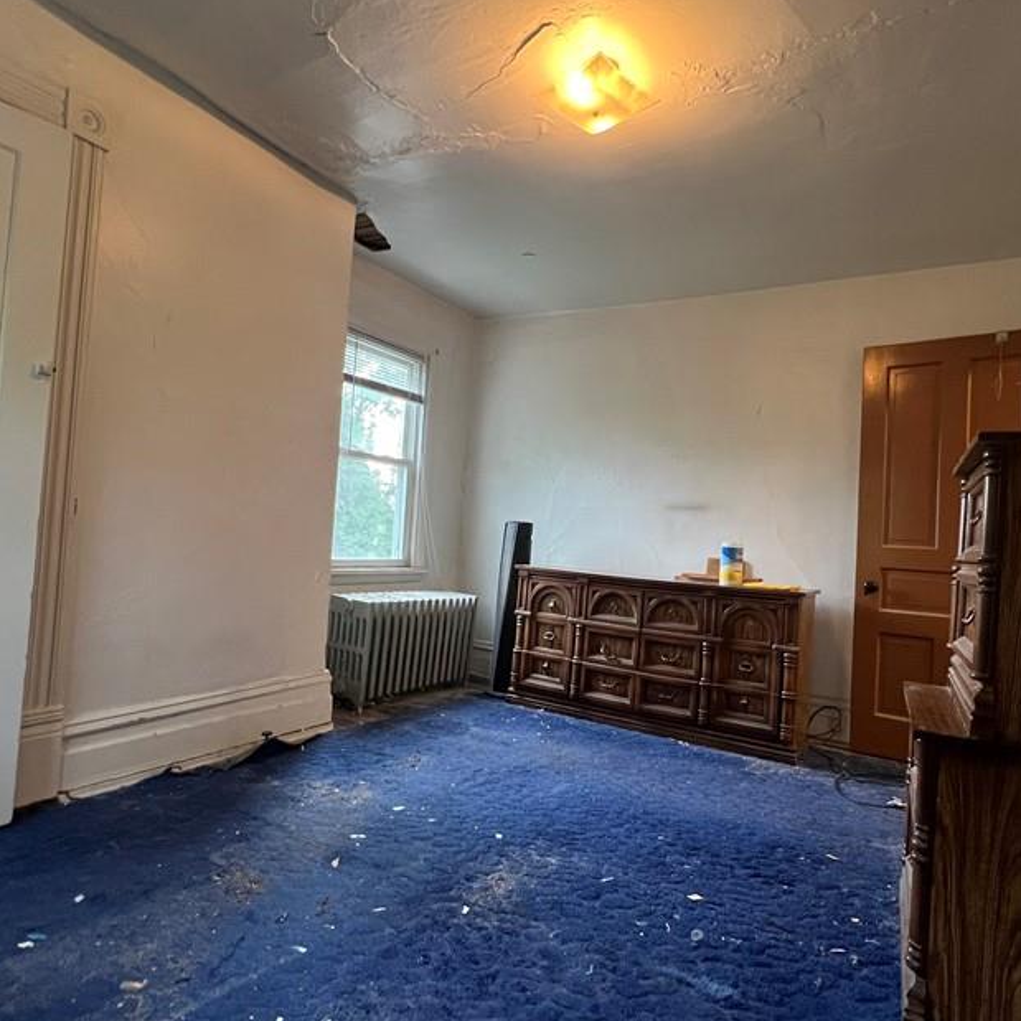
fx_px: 634
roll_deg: -4.0
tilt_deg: +0.3
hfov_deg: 77.5
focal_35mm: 19
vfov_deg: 77.7
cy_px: 520
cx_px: 553
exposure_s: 1/60
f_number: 1.8
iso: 320
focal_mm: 1.57
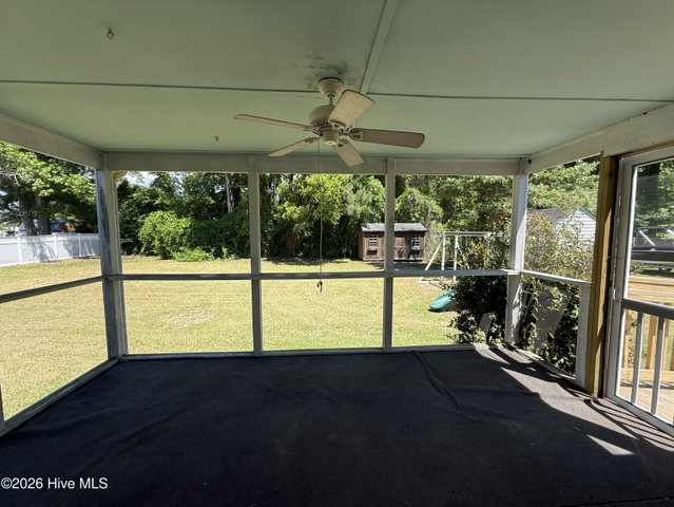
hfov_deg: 102.0
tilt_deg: -4.8
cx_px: 337
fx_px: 273
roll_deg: +0.6
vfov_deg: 85.7
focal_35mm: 14
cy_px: 254
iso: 50
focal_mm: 2.22
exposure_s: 1/527
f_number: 2.2
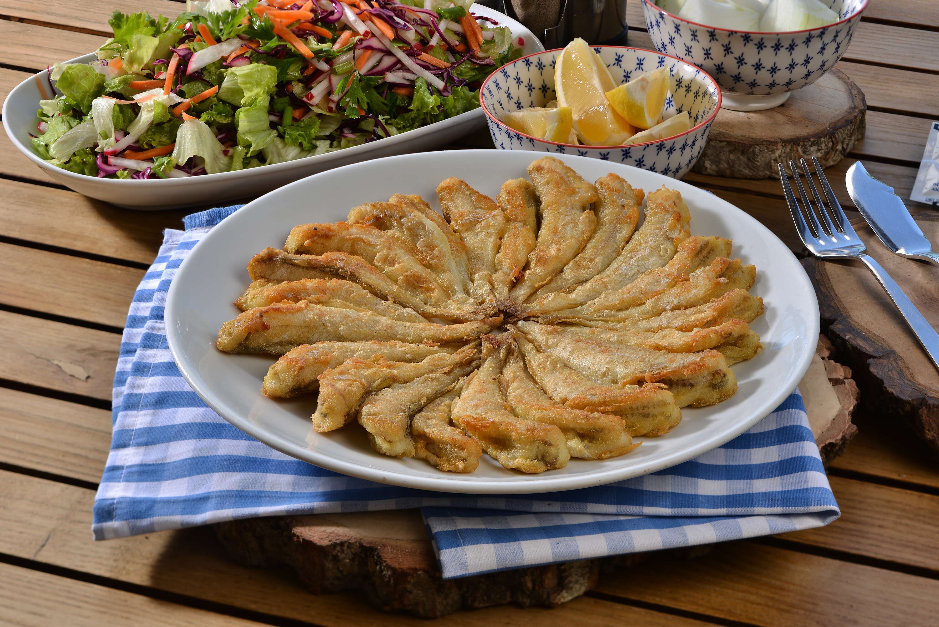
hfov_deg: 23.9
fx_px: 2218
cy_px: 314
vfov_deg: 16.1
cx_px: 470
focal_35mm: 85
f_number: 8
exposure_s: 1/80
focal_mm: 85
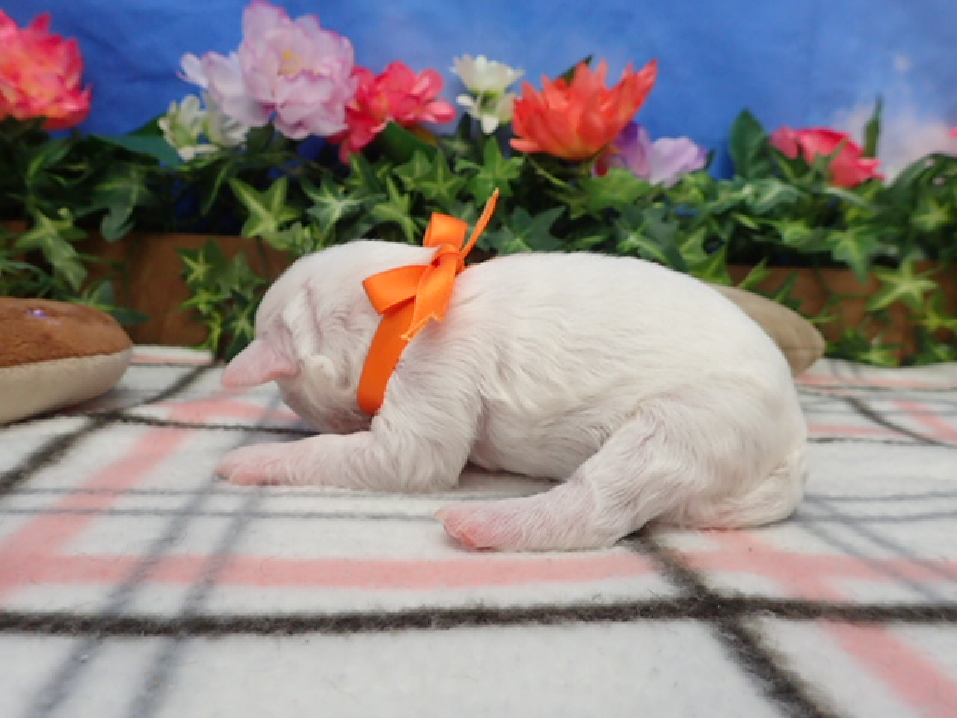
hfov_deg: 69.4
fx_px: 691
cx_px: 478
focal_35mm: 25
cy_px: 359
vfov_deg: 54.9
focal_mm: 4.5
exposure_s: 1/80
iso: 400
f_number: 2.8
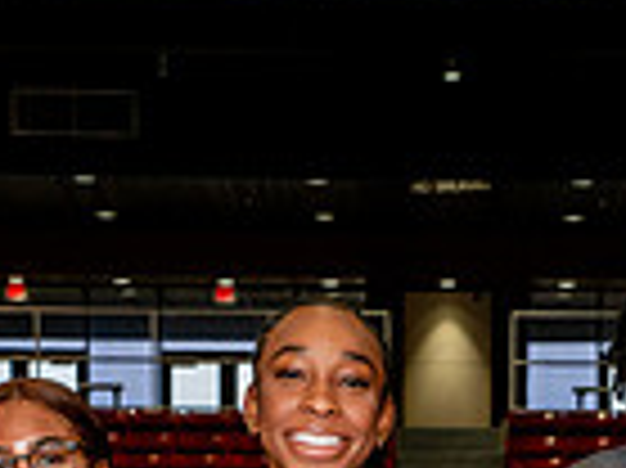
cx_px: 432
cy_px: 986
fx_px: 2584
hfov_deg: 13.8
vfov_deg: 9.6
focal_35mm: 143
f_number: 7.1
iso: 800
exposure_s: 1/200
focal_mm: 46
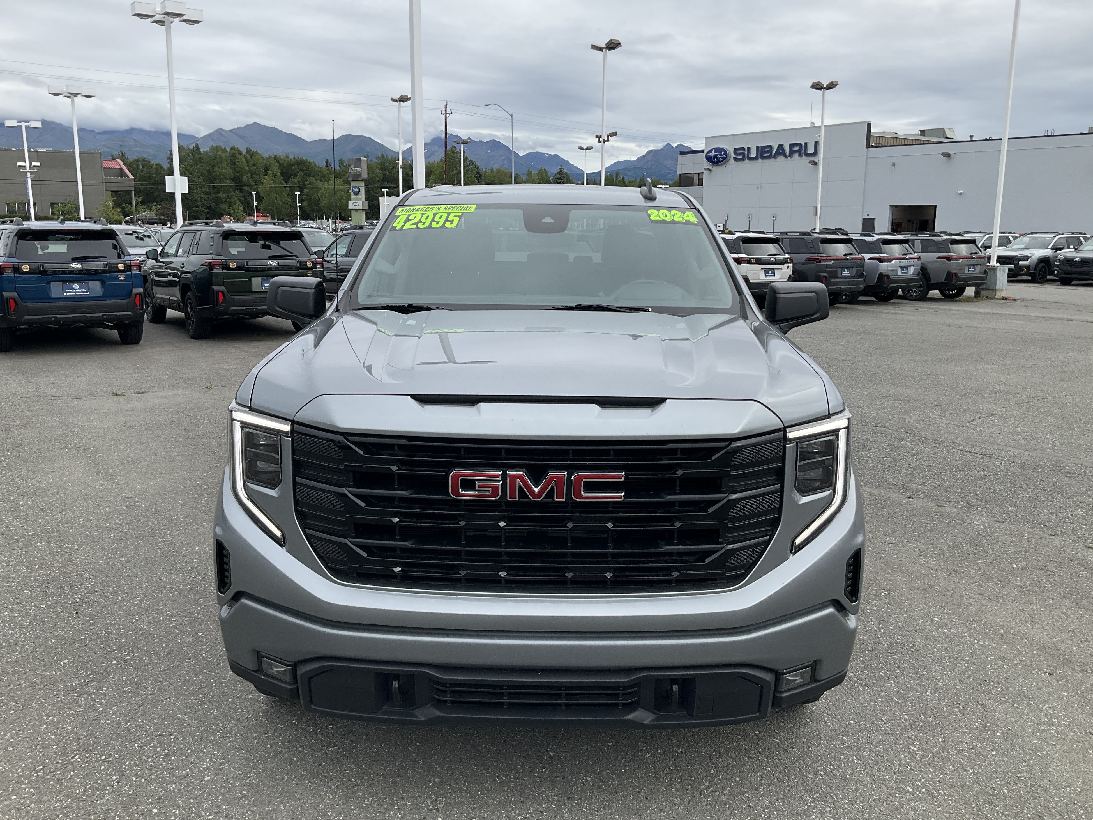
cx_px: 548
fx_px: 947
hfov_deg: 60.0
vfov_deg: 46.8
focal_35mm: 30
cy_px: 406
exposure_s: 1/1015
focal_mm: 3
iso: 25
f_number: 1.8
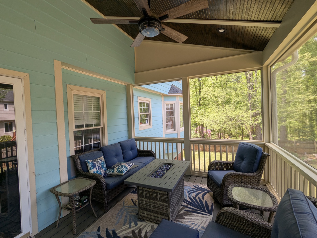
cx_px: 158
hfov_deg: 94.4
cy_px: 119
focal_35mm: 16
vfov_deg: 78.2
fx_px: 147
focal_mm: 2.35
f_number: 2.2
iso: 42
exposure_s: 1/80.8
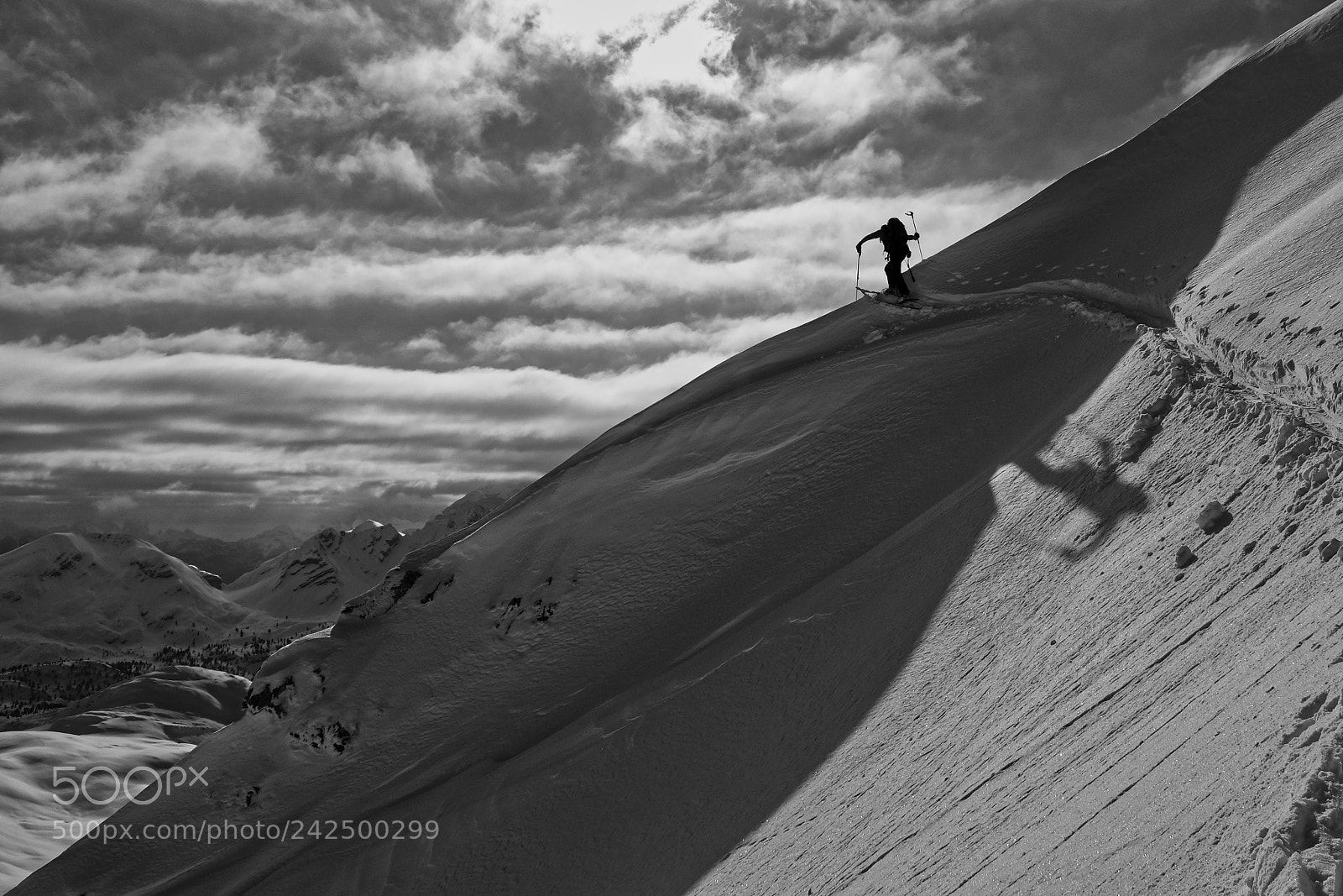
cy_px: 448
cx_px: 672
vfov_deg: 47.9
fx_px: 1007
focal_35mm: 27
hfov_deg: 67.4
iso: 200
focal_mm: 18
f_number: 9
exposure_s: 1/1800
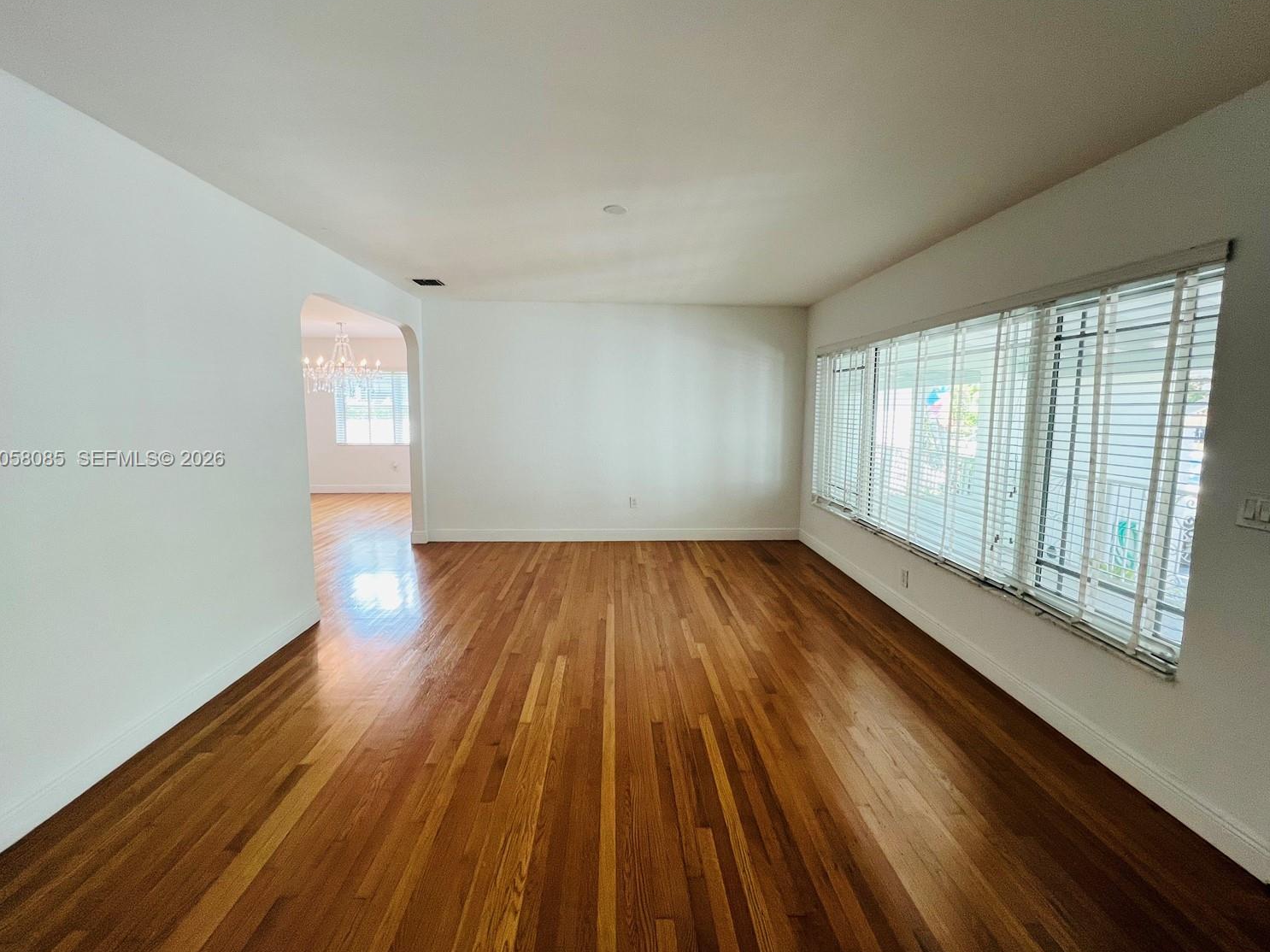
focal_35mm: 14
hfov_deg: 102.1
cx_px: 642
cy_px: 460
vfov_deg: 85.6
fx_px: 514
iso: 125
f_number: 1.8
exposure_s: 1/122
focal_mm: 1.57
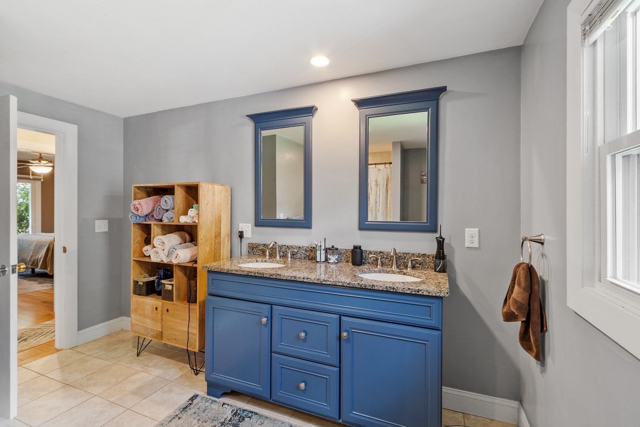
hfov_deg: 100.4
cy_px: 214
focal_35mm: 15
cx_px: 320
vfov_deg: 77.3
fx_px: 267
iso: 320
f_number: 8
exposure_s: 2.5
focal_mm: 10
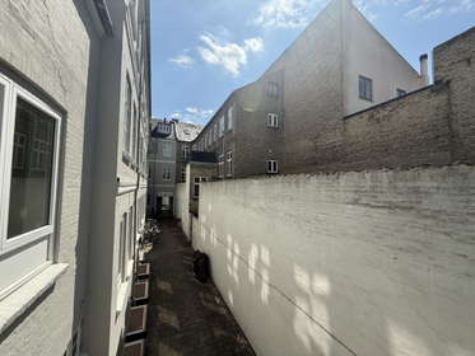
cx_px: 238
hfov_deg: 102.0
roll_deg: -0.9
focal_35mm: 14
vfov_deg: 85.7
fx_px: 192
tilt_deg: +2.8
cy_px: 178
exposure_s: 1/1848
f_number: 2.2
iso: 50
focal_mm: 2.22
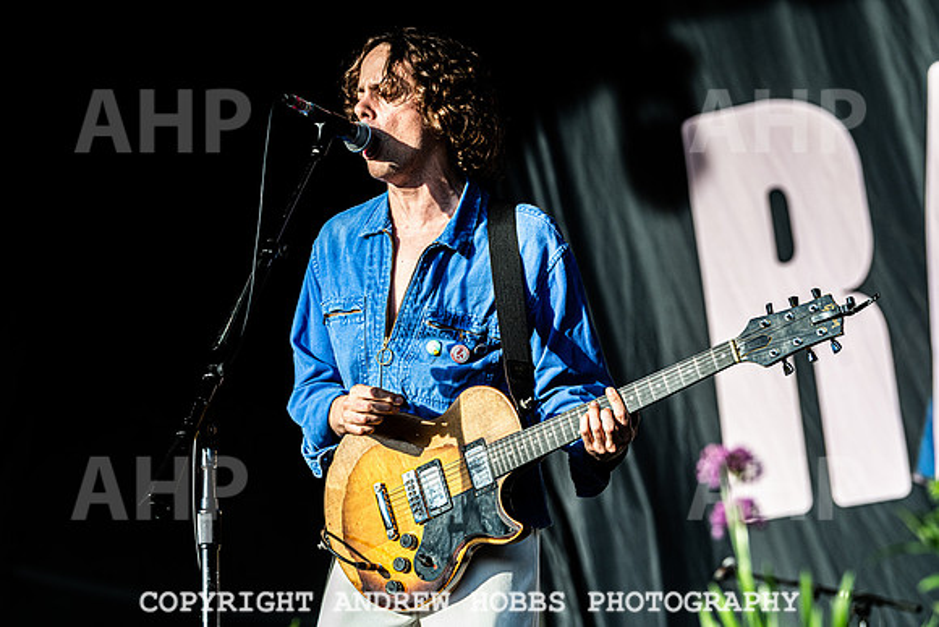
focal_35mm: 160
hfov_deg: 12.8
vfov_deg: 8.6
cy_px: 281
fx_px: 4178
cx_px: 420
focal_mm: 145
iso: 640
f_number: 5
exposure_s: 1/1000
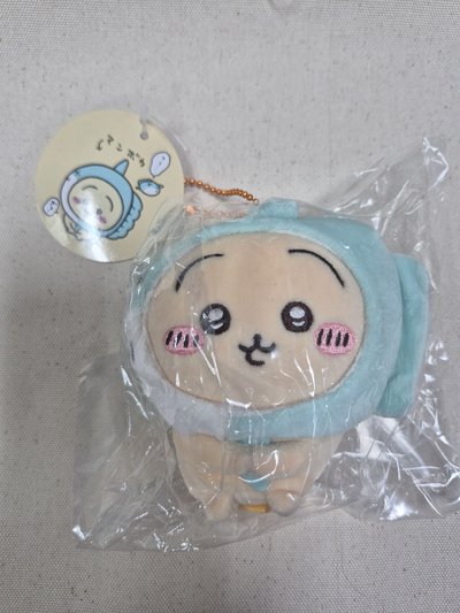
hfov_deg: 58.9
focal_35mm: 23
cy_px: 306
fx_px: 407
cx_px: 230
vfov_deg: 73.9
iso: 125
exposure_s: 1/120
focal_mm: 5.4
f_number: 1.8
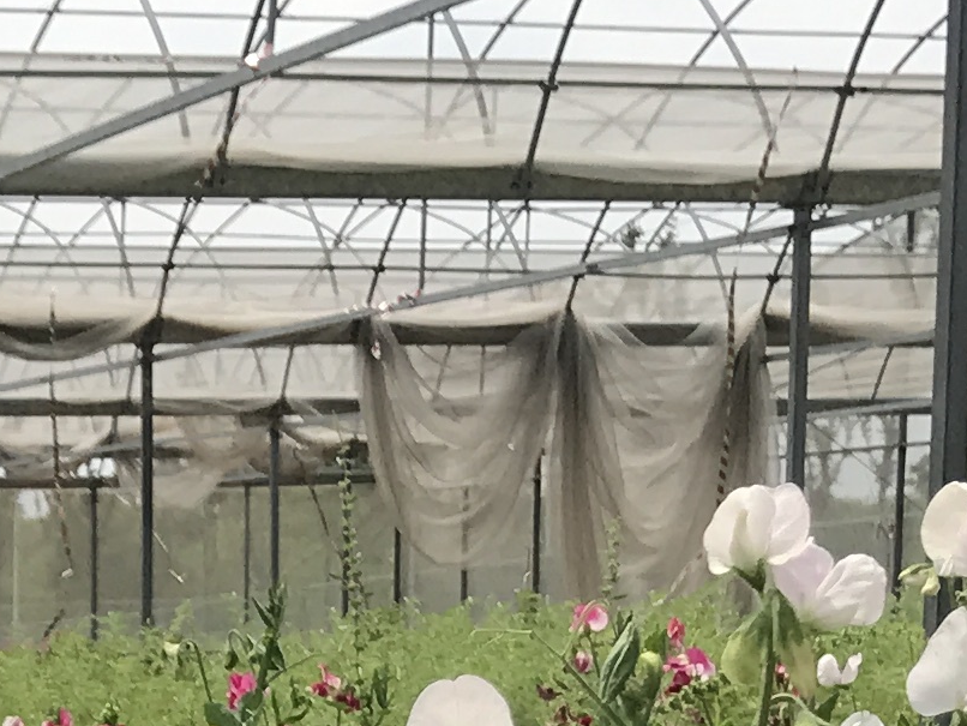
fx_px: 3912
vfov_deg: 9.9
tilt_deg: -9.3
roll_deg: +0.7
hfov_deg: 13.6
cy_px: 1427
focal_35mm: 140
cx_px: -294
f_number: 1.8
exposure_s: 1/2037
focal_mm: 3.99
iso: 20
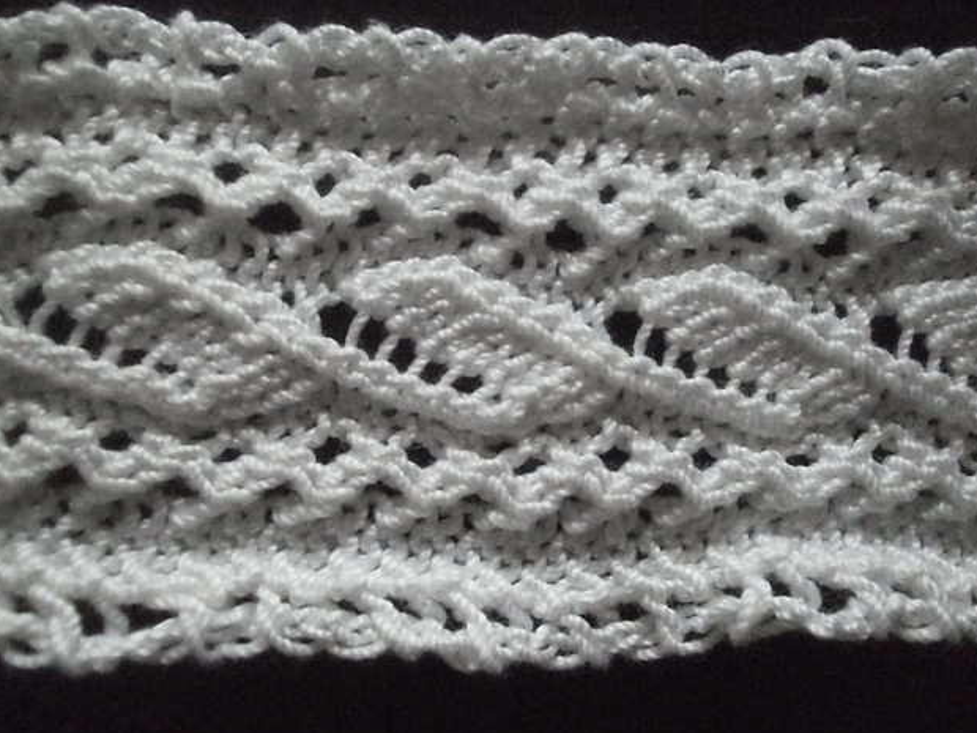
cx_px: 496
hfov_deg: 56.8
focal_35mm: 32
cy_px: 364
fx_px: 903
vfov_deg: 44.2
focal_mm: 5.45
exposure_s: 1/400
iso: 1600
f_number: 2.9
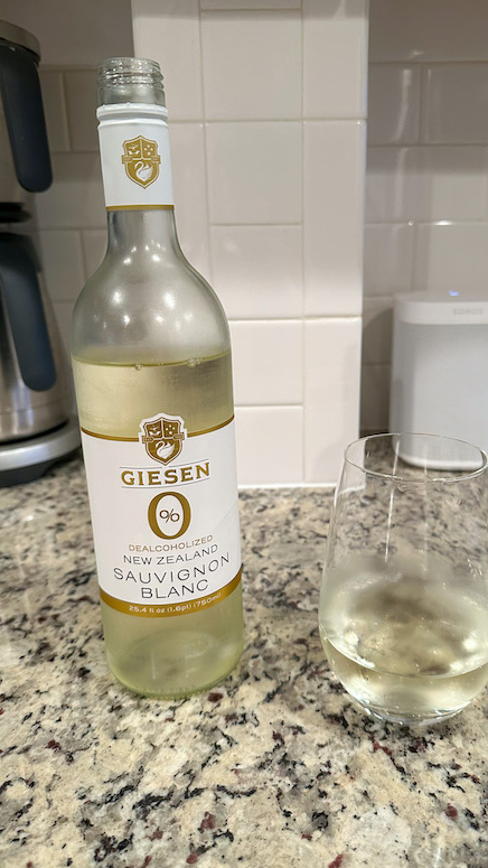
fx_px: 621
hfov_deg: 42.8
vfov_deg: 69.9
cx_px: 279
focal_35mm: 27
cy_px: 432
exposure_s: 1/60
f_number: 1.8
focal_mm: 6.86
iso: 400
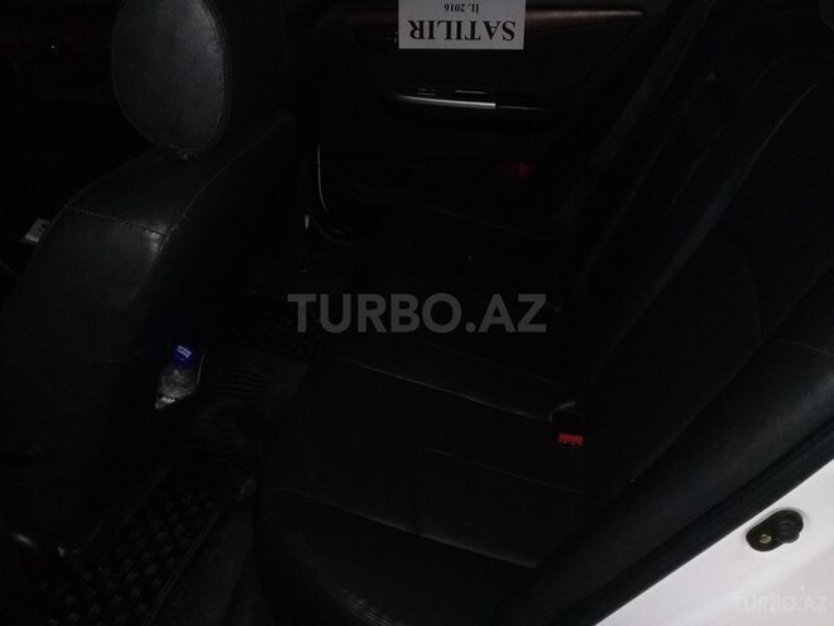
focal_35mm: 31
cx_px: 417
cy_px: 313
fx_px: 747
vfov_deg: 45.4
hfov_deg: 58.4
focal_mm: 3.3
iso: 250
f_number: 2.2
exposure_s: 1/33
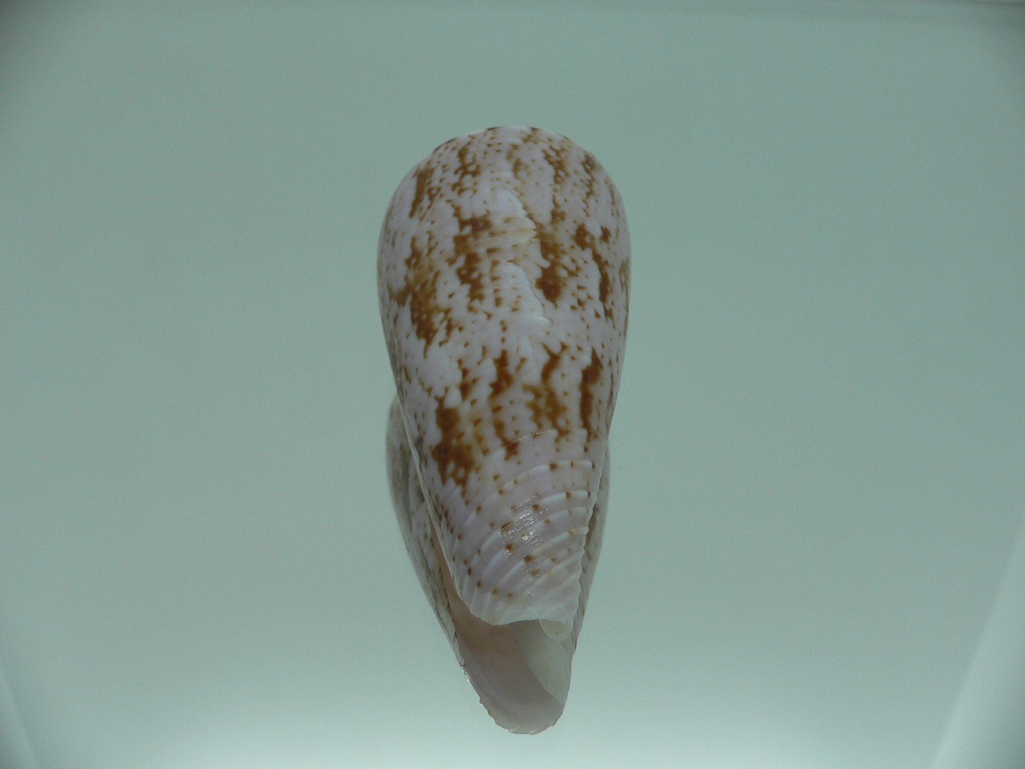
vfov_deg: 40.7
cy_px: 384
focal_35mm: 35
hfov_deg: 52.6
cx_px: 512
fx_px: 1036
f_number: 2.8
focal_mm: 4.6
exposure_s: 1/60
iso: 80
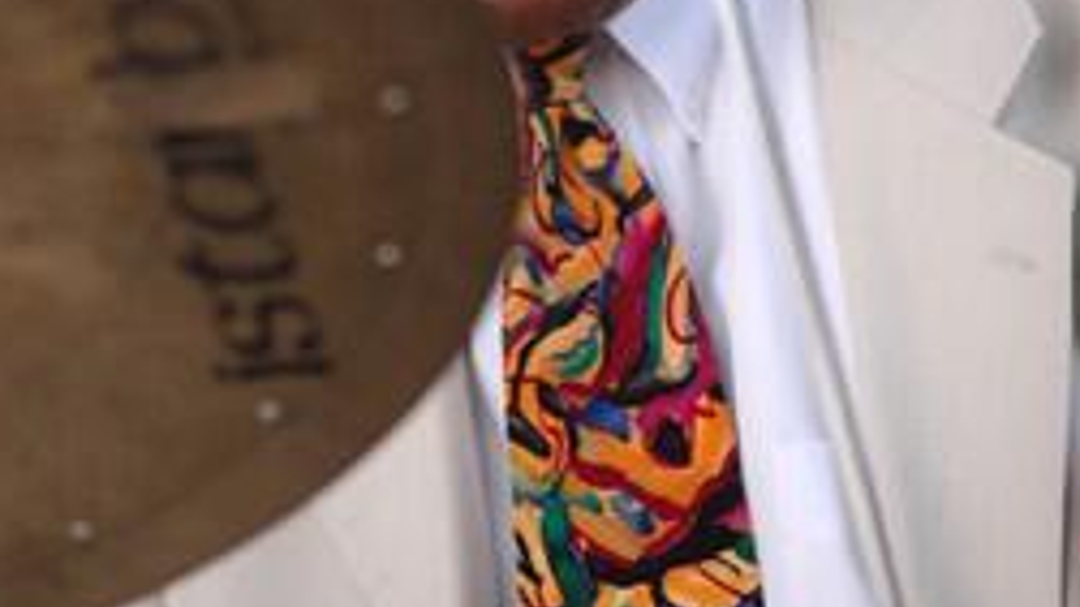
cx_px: 531
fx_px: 15602
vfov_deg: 2.2
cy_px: -127
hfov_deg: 4.0
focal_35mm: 545
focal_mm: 200
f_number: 2.8
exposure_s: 1/400
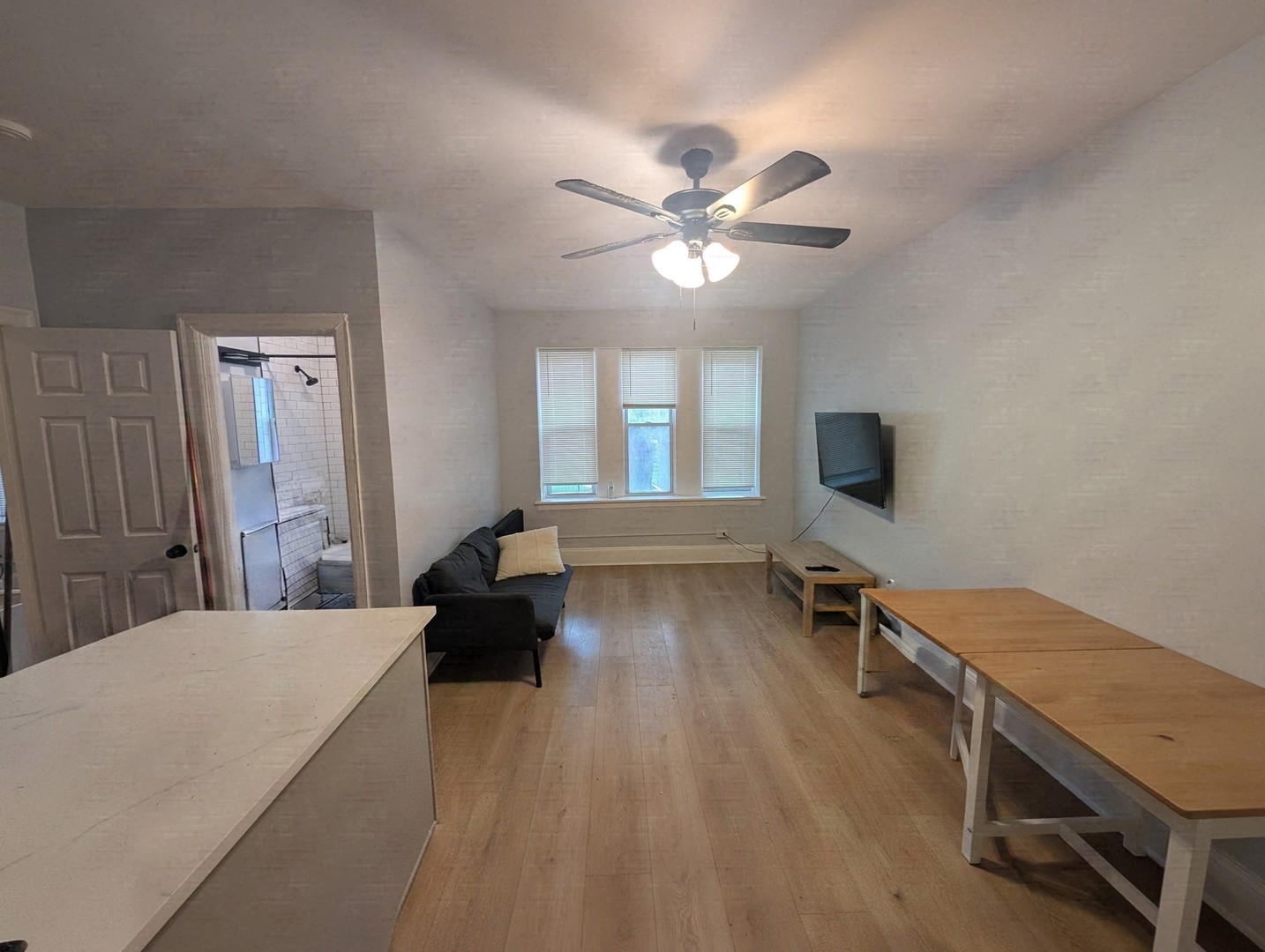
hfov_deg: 110.5
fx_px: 439
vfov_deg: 94.7
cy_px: 476
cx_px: 632
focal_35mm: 12
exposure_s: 1/60
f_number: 1.7
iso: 168
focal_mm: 2.02
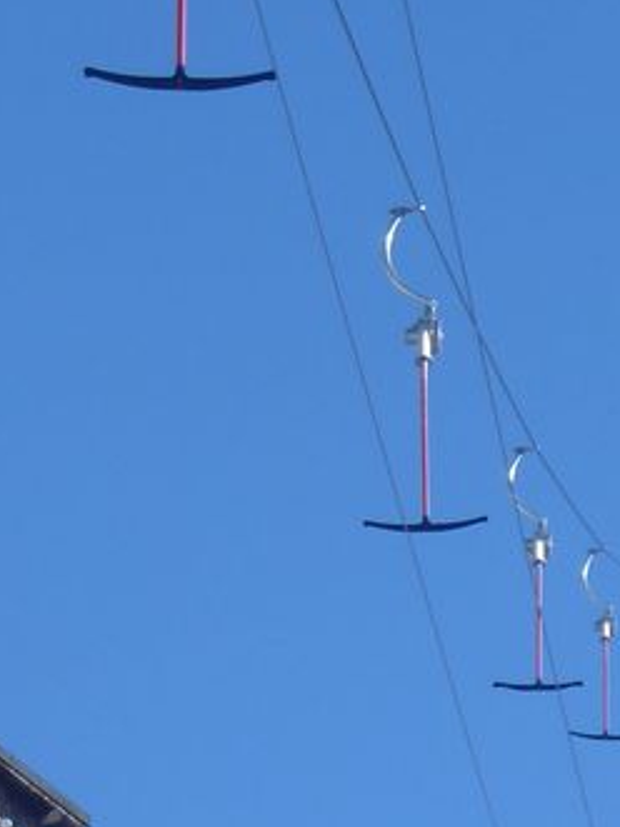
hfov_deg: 2.7
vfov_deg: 3.6
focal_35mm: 544
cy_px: 1074
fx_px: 13000
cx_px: 392
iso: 100
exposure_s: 1/250
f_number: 5.3
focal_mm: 24.2
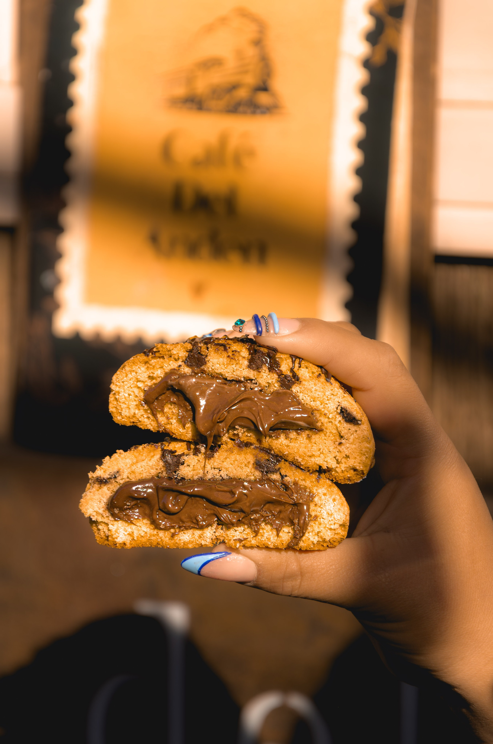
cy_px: 372
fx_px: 3250
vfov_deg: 13.1
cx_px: 246
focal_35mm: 158
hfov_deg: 8.7
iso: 100
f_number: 5.6
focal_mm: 105
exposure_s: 1/320
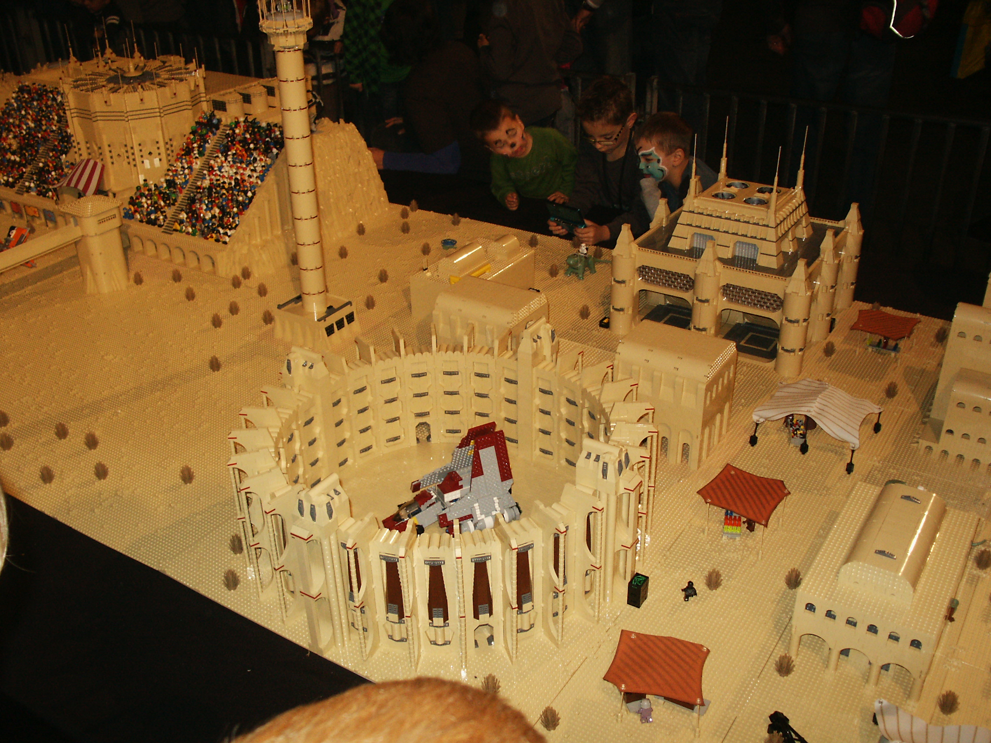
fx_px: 1002
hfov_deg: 52.6
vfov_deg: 40.7
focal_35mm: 35
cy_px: 372
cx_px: 496
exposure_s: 1/45
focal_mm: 7.18
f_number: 3
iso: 200
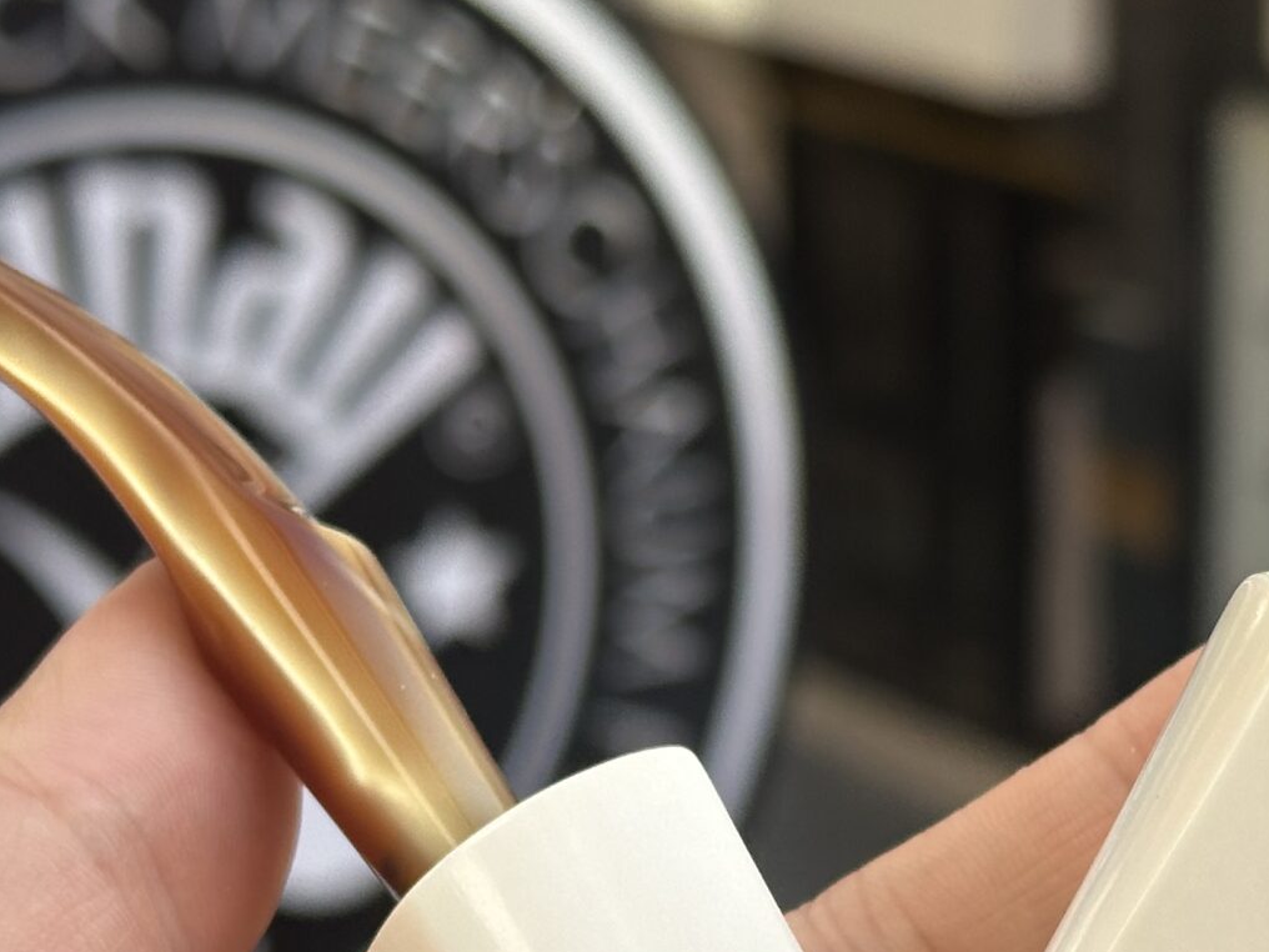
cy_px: 890
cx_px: 837
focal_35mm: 121
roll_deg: +1.2
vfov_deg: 12.1
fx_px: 4436
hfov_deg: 16.2
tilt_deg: -20.3
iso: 64
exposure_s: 1/872
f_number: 1.78
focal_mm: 6.86
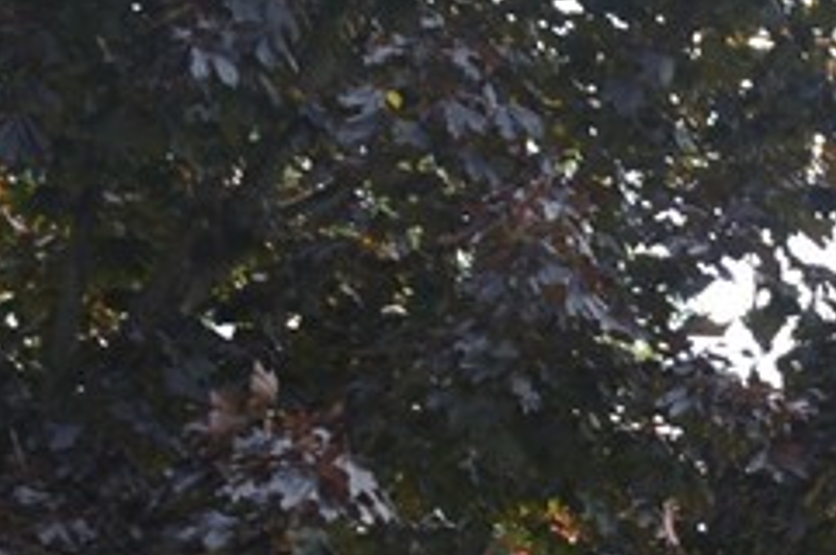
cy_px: 898
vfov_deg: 7.9
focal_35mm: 169
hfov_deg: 11.3
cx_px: 1483
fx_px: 3925
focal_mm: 25
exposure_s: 1/250
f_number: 8
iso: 100
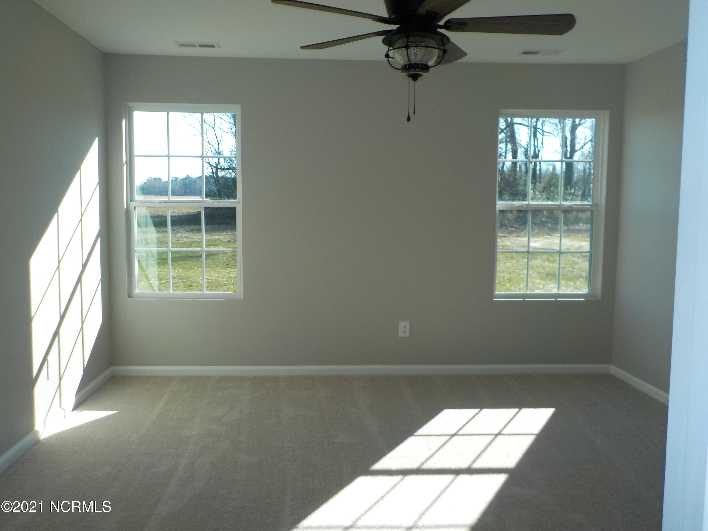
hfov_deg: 60.0
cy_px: 266
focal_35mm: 30
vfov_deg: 46.8
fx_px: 614
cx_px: 354
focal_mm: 4.1
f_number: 3.3
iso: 125
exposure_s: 1/320
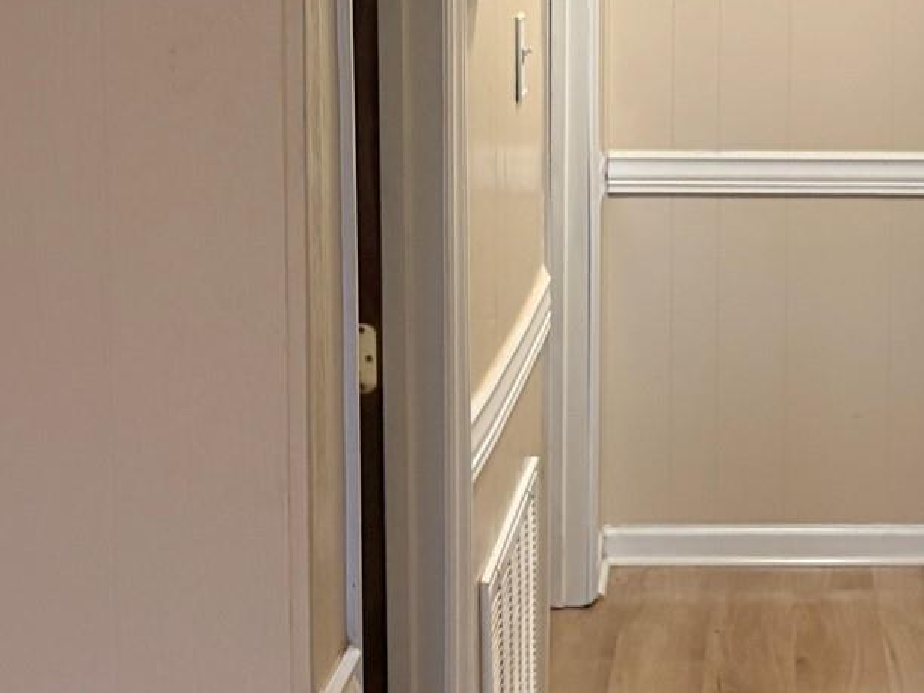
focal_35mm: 87
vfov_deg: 16.8
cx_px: 676
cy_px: 80
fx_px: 2322
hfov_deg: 22.3
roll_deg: +0.3
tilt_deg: -4.4
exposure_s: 1/60
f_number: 1.6
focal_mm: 5.96
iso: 250
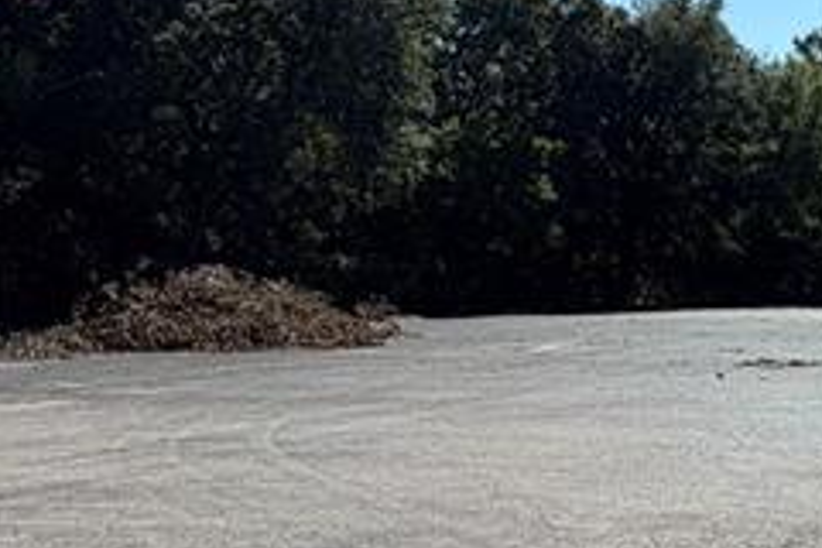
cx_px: 843
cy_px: 236
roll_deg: +0.1
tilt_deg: +2.1
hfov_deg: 29.9
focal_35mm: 62
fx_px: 1416
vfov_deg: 21.9
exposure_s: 1/1145
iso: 20
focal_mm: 2.22
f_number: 2.2
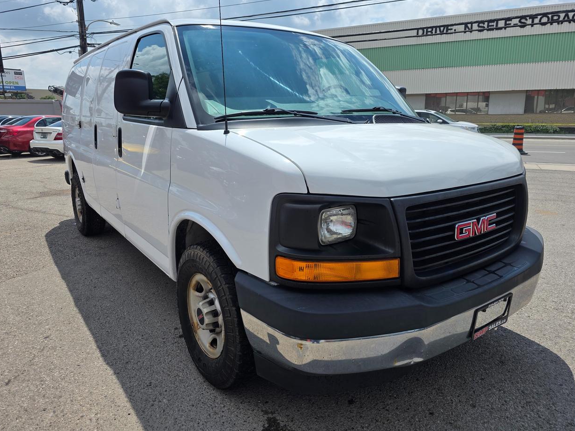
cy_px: 207
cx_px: 288
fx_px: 399
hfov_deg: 71.6
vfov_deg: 56.8
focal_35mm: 24
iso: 80
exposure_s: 1/7944
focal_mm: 6.3
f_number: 1.7
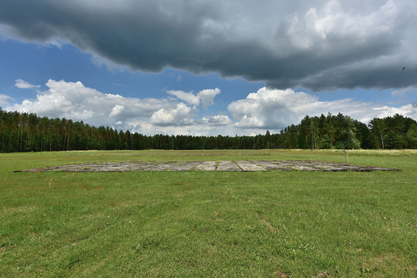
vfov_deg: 70.5
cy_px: 139
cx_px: 208
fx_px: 197
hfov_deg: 93.3
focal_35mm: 17
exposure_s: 1/400
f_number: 10
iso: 100
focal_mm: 17
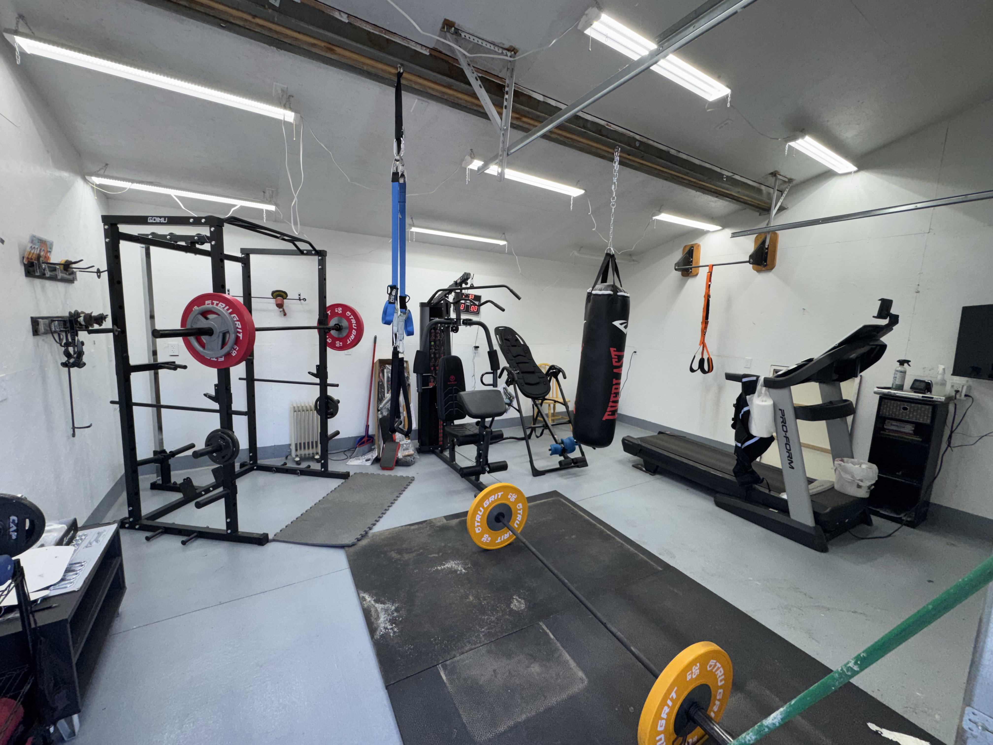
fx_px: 402
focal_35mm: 14
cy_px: 372
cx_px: 496
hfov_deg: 102.1
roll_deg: -1.7
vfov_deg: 85.7
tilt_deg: -7.2
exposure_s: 1/120
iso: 100
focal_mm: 2.22
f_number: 2.2
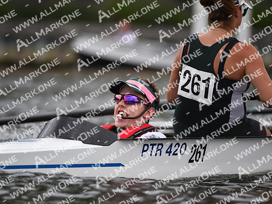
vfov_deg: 4.6
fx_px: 2562
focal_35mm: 326
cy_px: 102
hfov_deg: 6.1
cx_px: 126
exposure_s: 1/1600
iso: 250
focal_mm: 300
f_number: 4
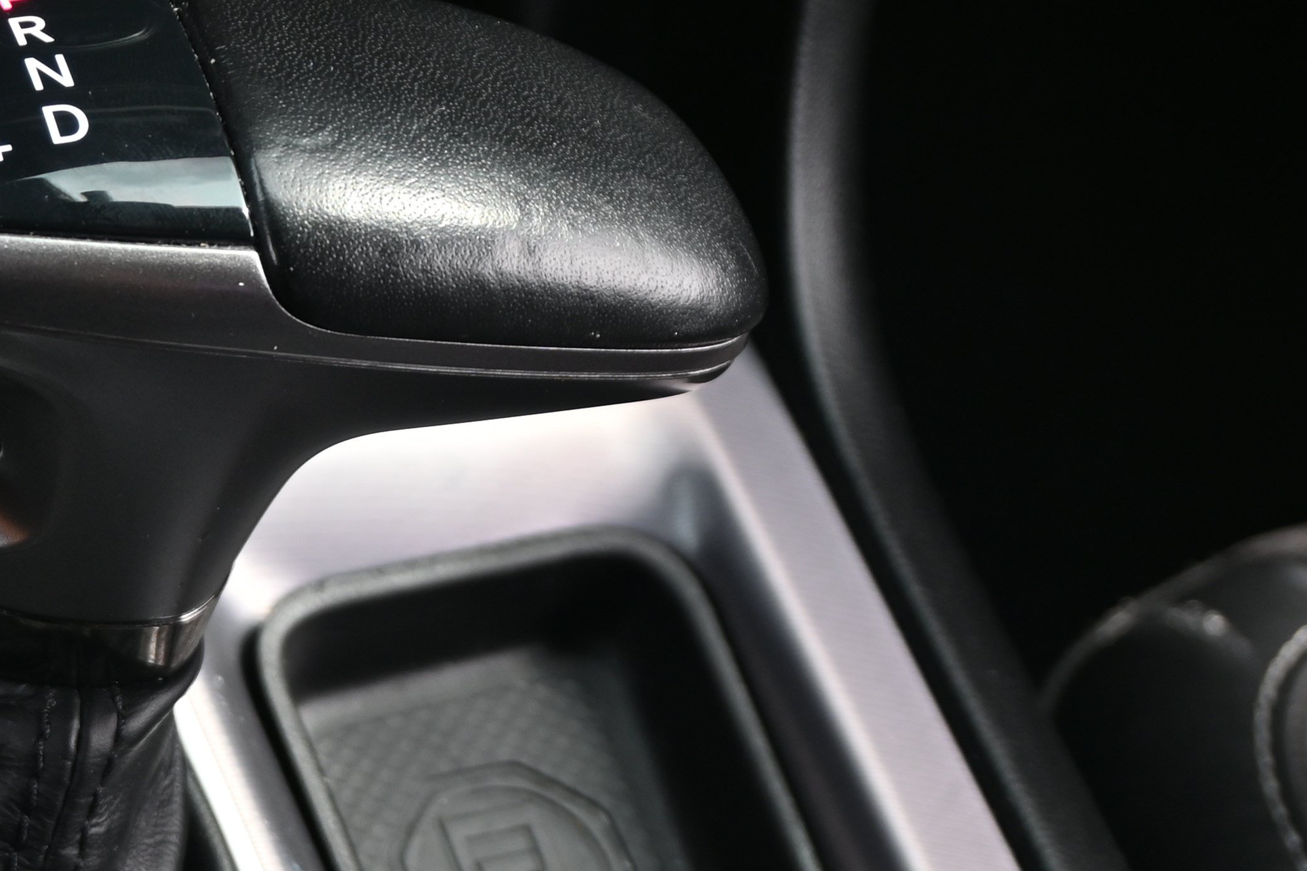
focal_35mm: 112
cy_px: 671
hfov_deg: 18.0
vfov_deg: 12.2
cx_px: 67
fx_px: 4054
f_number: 4.5
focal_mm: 27.5
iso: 125
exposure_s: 1/60
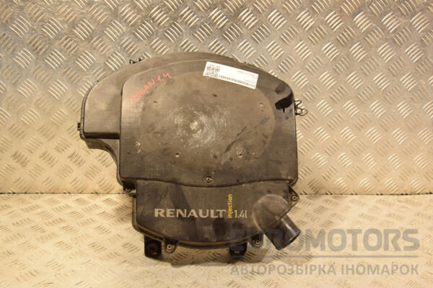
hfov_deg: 46.4
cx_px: 216
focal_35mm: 42
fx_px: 505
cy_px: 144
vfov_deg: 31.9
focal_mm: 28
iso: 800
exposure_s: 1/125
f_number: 5.6
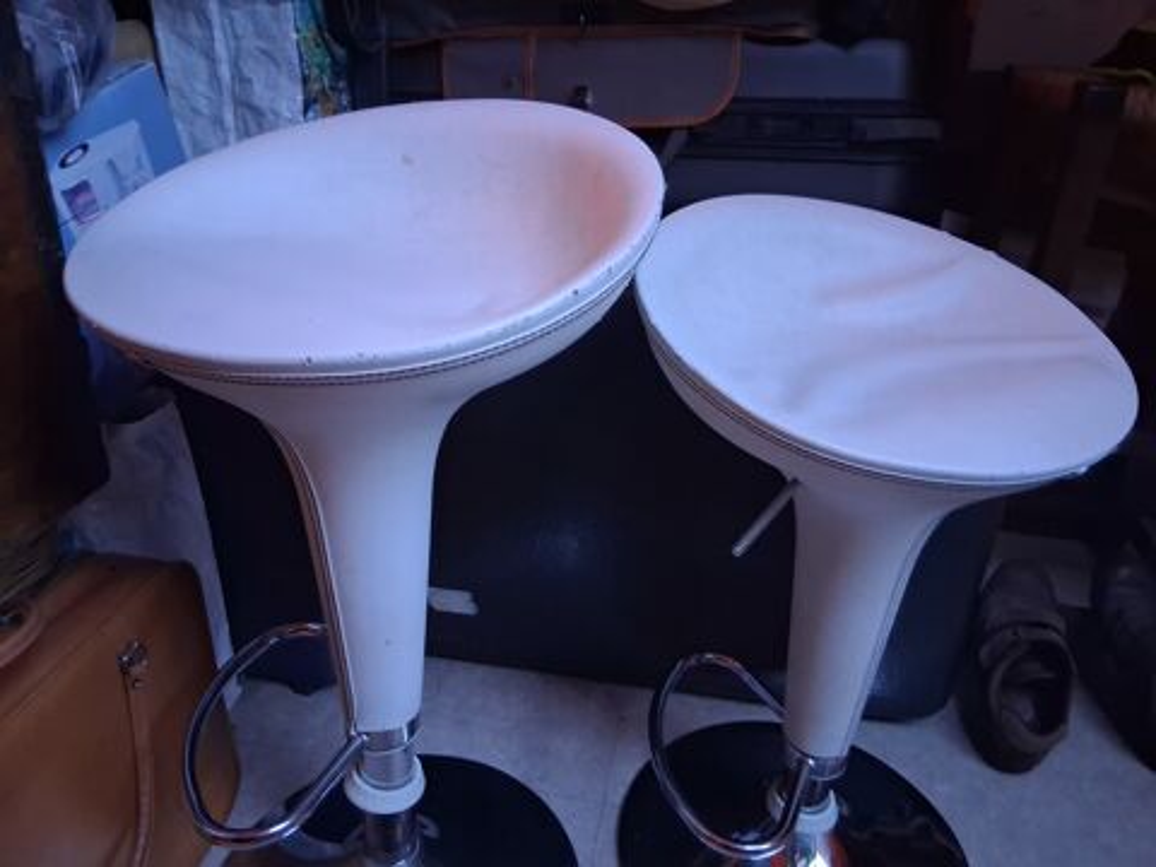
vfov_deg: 53.1
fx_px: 868
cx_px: 578
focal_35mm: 26
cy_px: 434
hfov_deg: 67.3
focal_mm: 3.98
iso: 1000
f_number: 1.8
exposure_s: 1/20
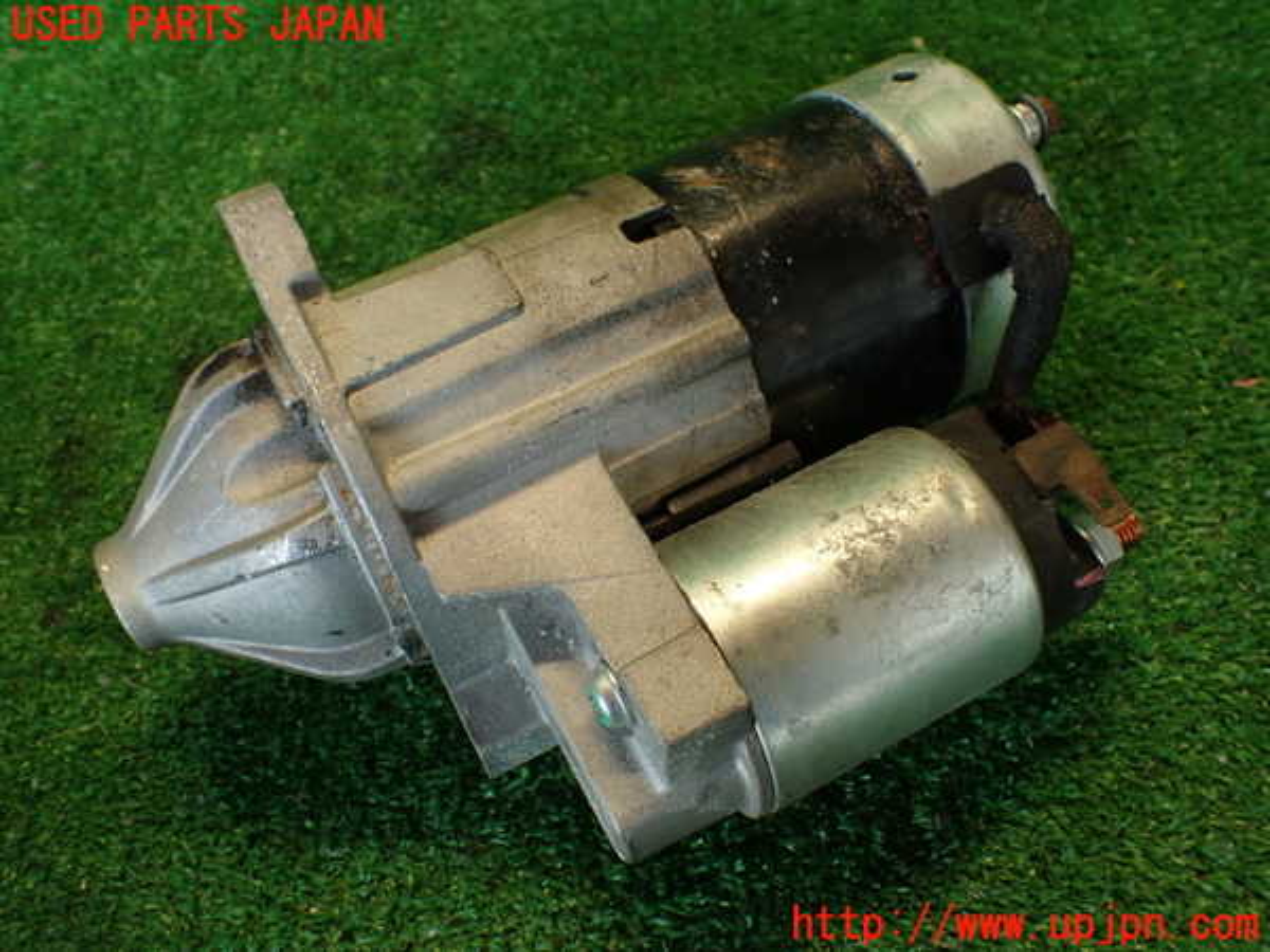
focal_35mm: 32
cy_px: 476
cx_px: 635
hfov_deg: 56.8
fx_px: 1174
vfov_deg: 44.2
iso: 200
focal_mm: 5.79
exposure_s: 1/50
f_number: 2.4
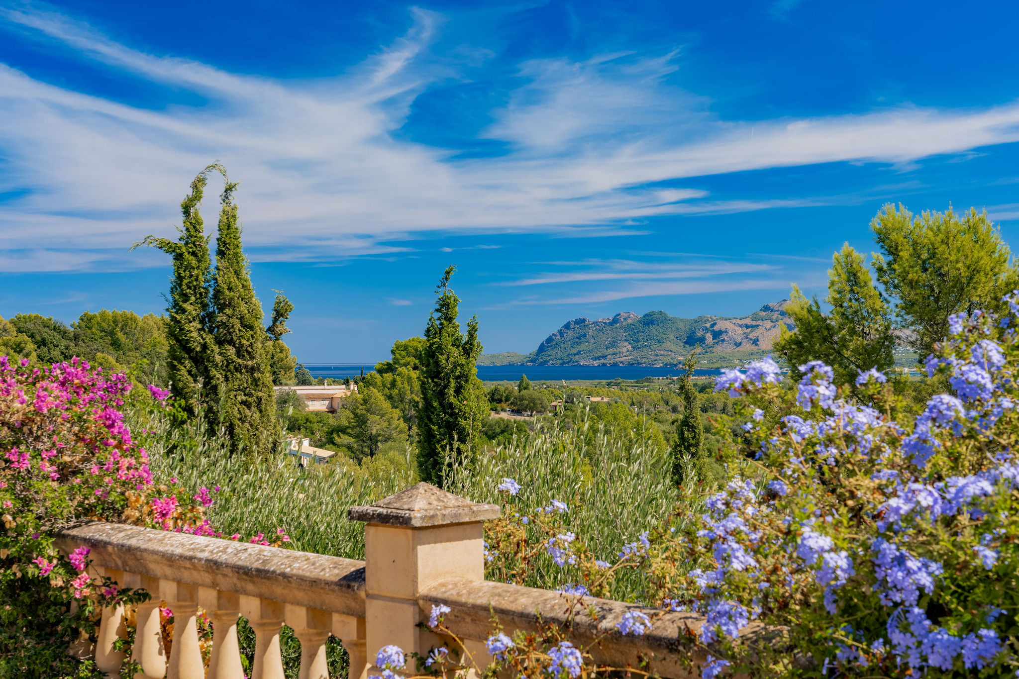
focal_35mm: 59
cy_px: 340
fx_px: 1670
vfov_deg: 23.0
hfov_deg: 33.9
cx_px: 510
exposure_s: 1/60
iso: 160
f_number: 14
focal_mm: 59
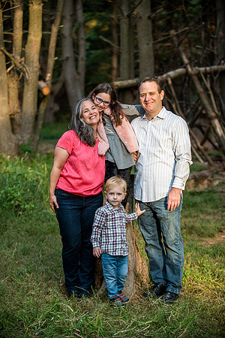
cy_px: 169
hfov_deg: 15.2
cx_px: 112
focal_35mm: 90
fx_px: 844
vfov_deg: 22.6
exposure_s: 1/640
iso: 800
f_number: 3.2
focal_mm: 90
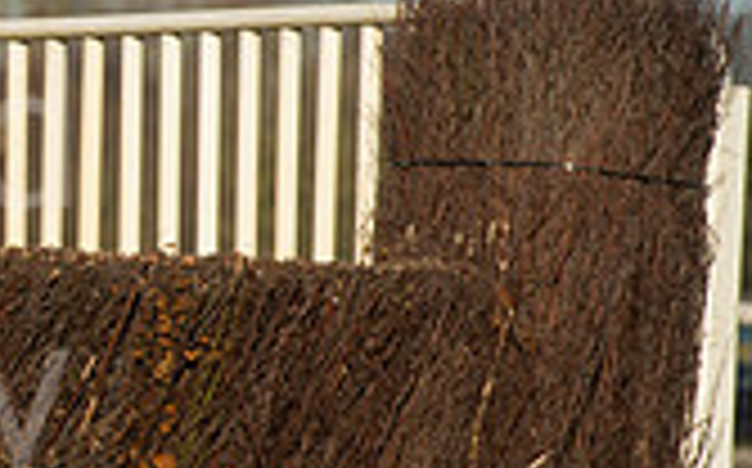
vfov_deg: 1.8
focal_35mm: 709
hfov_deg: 3.0
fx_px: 14516
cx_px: -500
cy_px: 176
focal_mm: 200
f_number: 6.3
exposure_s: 1/3200
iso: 500
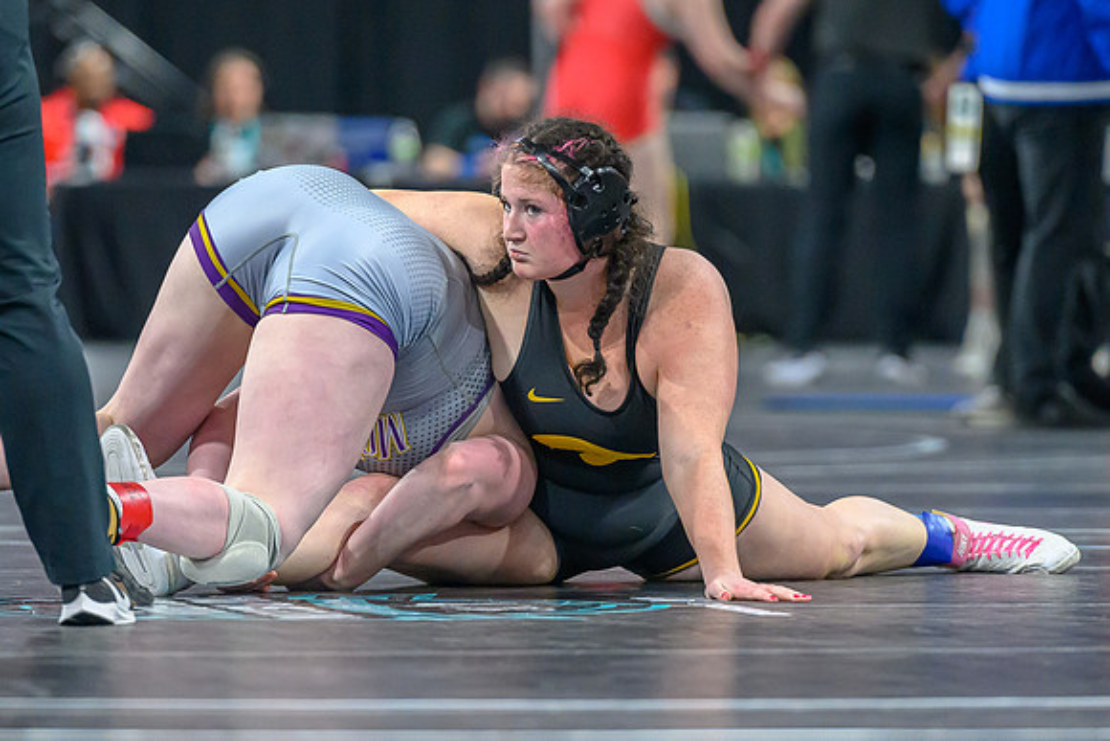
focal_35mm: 407
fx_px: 12541
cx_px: 483
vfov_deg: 3.4
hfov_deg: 5.1
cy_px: 417
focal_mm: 200
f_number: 2.8
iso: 2800
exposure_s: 1/800
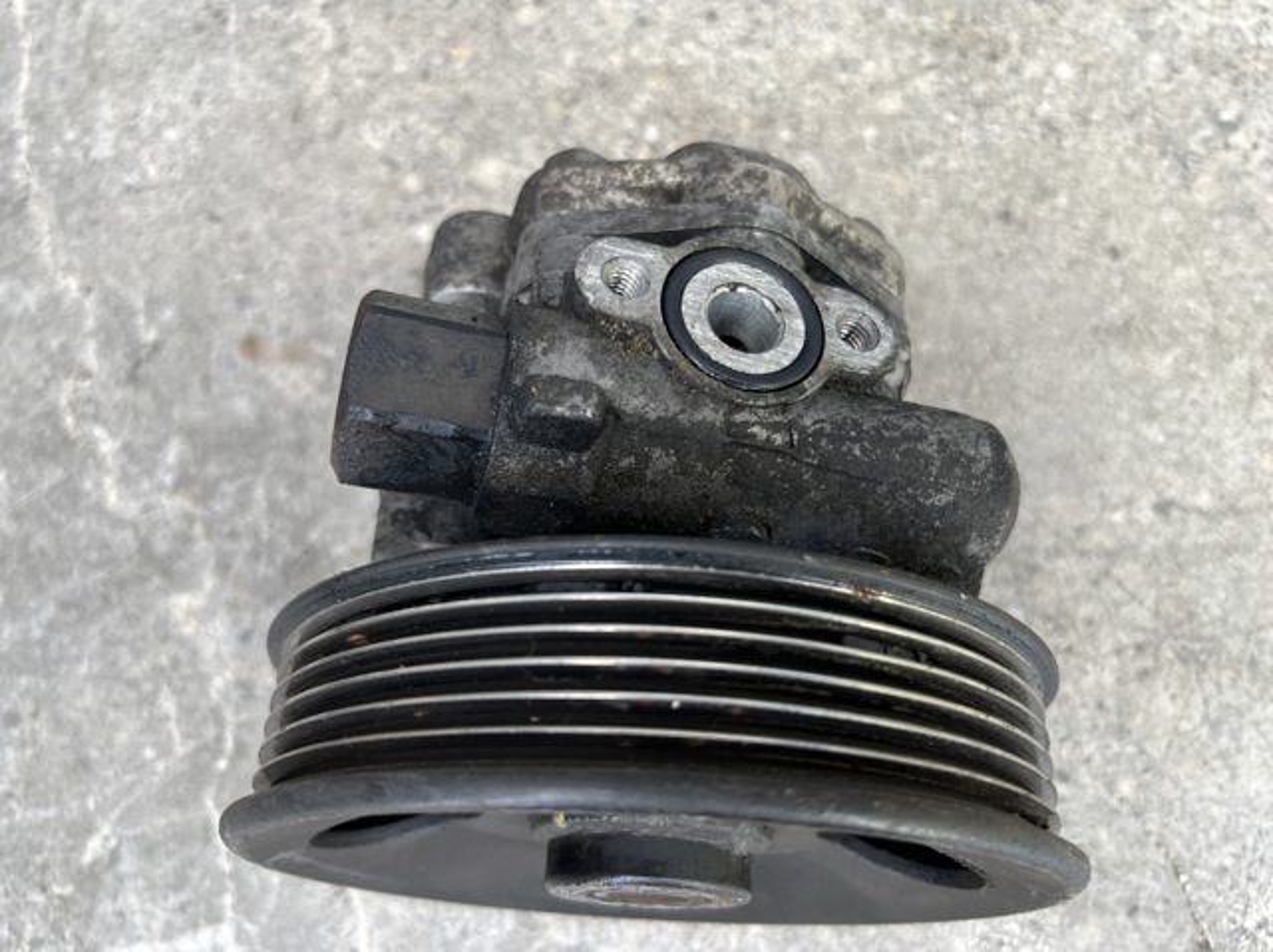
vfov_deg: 53.0
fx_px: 955
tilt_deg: -72.8
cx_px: 636
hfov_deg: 67.3
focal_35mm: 26
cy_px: 476
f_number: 1.6
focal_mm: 5.1
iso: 64
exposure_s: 1/121
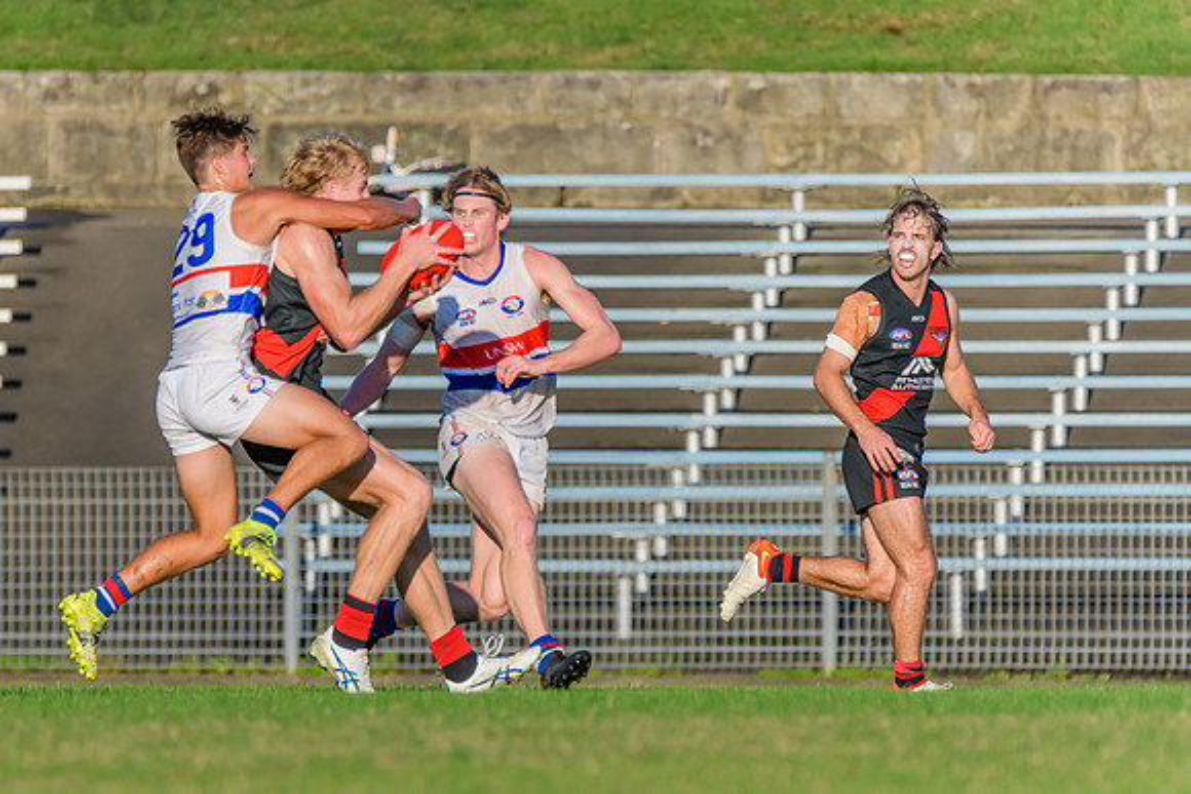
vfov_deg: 1.5
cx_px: 404
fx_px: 30883
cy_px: 601
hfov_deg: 2.2
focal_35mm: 933
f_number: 6.3
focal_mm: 600
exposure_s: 1/2000
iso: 800
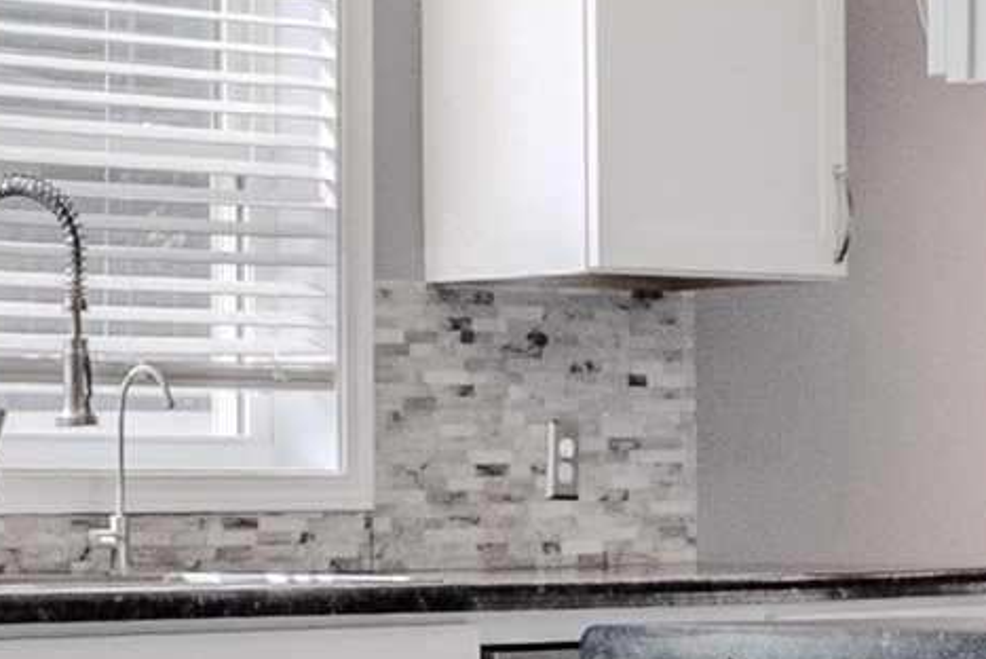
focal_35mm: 138
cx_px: -401
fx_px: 3782
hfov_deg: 14.1
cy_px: 855
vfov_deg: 9.8
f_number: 9
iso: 640
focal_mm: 14
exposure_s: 1/200
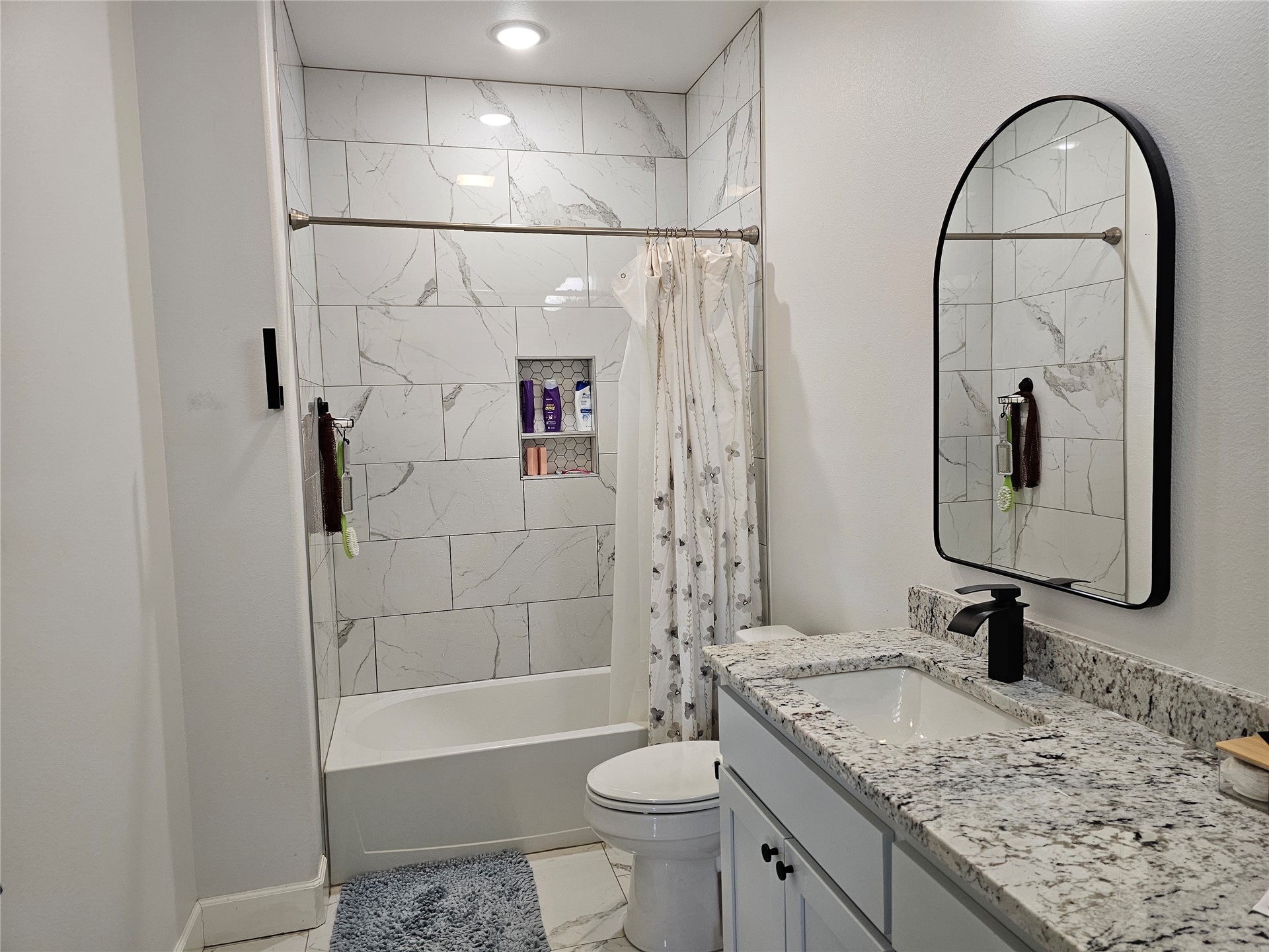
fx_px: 843
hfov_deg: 73.9
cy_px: 476
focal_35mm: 23
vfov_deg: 58.9
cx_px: 634
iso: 160
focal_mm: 6.3
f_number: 1.7
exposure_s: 1/120
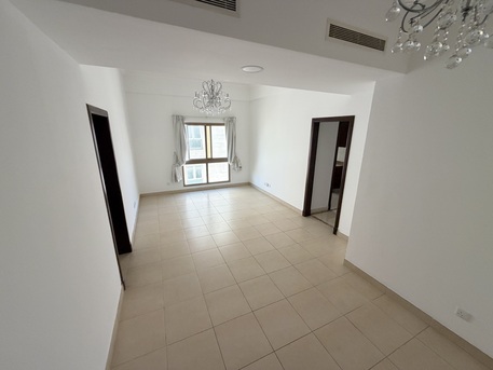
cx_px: 246
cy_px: 185
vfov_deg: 85.7
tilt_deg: -14.2
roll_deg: -1.2
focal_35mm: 14
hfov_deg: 102.0
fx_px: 199
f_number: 2.2
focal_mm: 2.22
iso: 320
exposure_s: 1/121
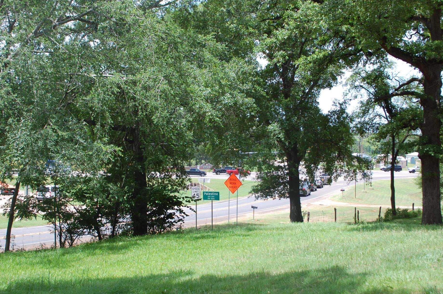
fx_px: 615
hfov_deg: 39.6
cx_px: 209
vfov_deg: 26.9
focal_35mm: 50
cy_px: 135
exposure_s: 1/250
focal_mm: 26
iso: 200
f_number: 8
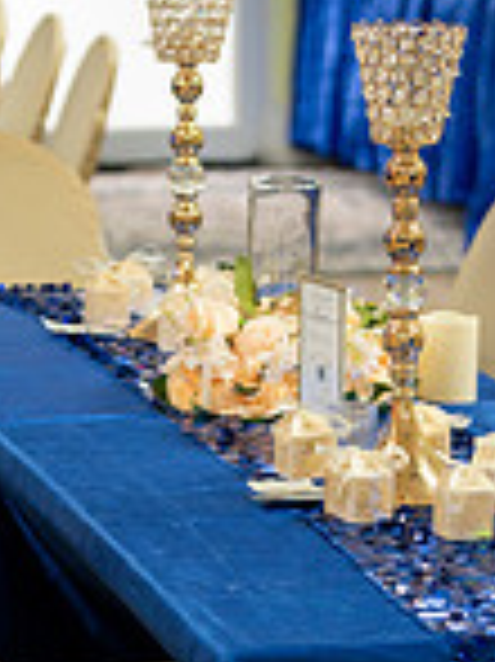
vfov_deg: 9.5
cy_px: 540
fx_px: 3991
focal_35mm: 209
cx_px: 189
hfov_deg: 7.1
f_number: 2.8
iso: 500
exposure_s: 1/160
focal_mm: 71
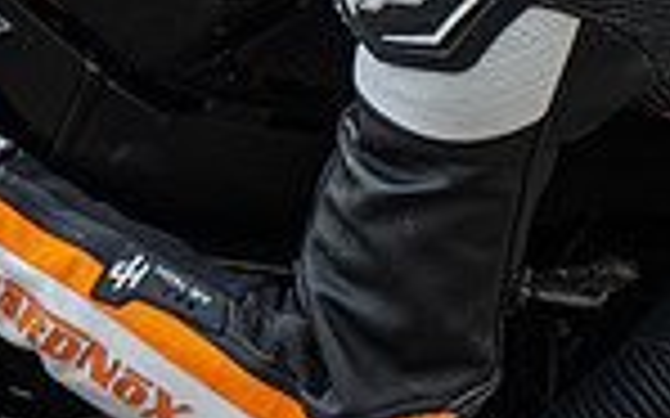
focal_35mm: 2380
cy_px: -160
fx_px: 43442
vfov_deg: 0.6
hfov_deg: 0.9
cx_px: -391
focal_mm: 600
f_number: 6.3
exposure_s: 1/1250
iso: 1000
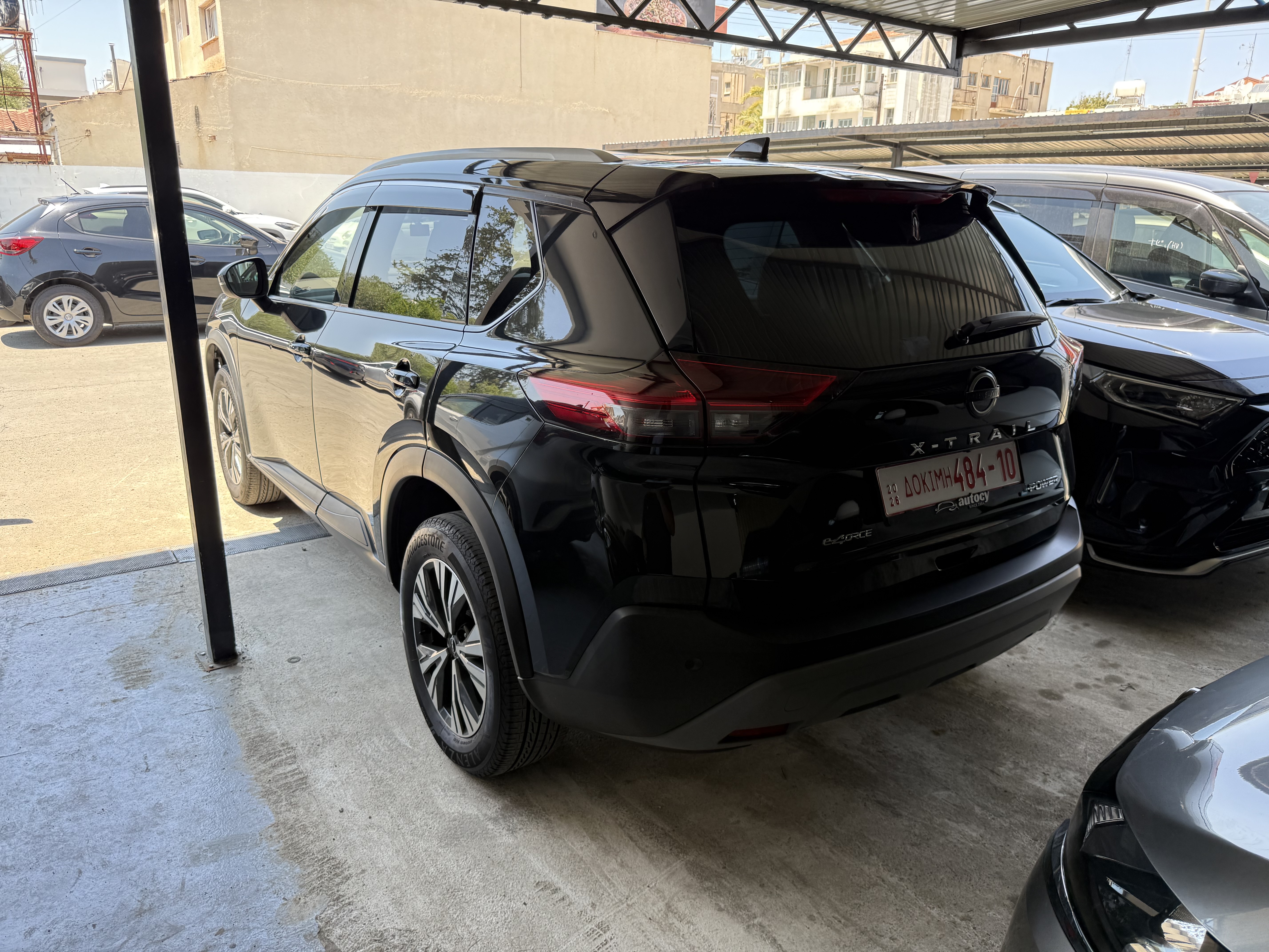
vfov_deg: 56.8
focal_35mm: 24
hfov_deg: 71.6
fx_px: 880
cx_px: 634
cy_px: 476
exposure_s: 1/282
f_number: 1.78
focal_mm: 6.76
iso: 64
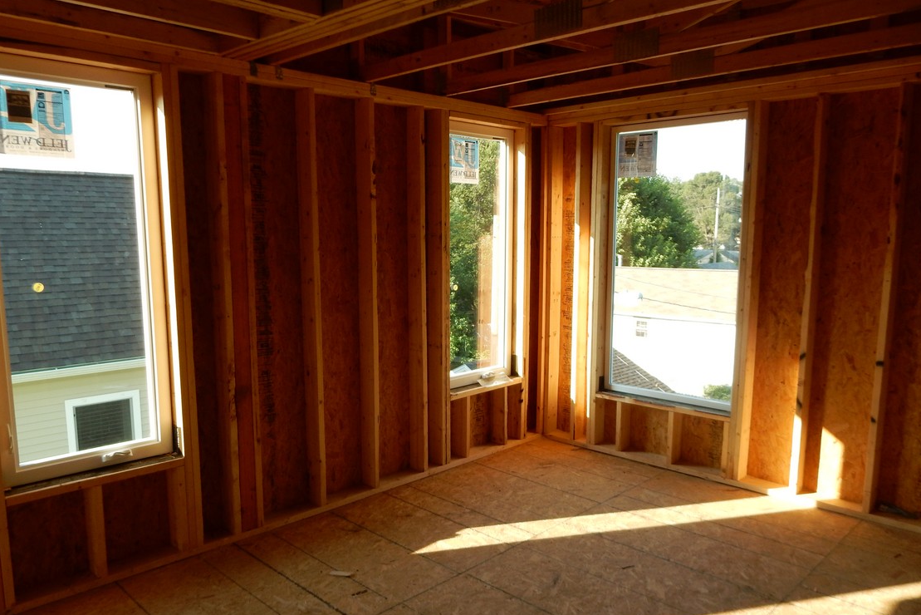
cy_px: 332
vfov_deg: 47.9
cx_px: 463
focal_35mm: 27
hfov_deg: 67.4
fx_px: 691
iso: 125
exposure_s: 1/125
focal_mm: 4.5
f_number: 3.7
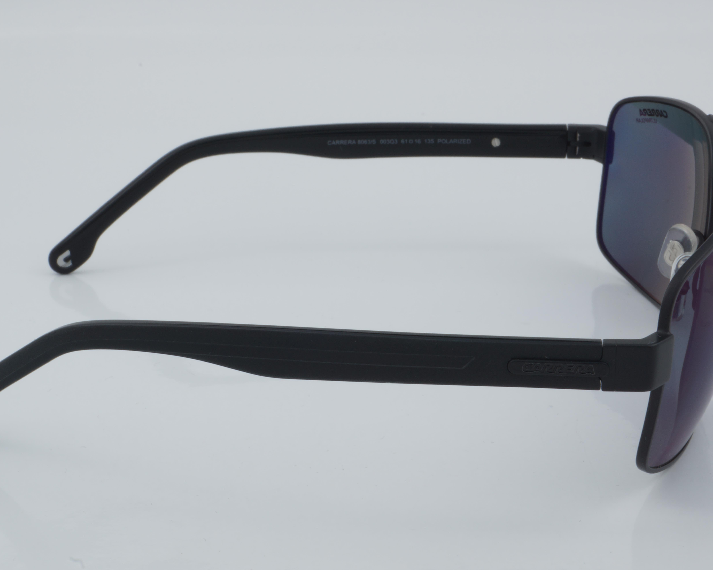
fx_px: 1794
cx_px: 349
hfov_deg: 22.5
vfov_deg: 18.1
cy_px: 284
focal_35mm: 85
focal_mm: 50
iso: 100
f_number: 32
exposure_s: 1/4
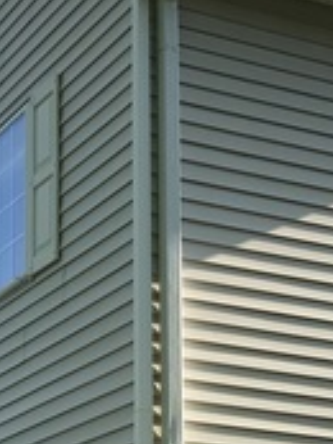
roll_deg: -0.4
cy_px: 430
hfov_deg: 13.6
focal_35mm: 108
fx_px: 1384
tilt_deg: +12.2
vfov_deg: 17.8
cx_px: 51
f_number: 1.8
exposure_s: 1/1259
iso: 20
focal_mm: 3.99
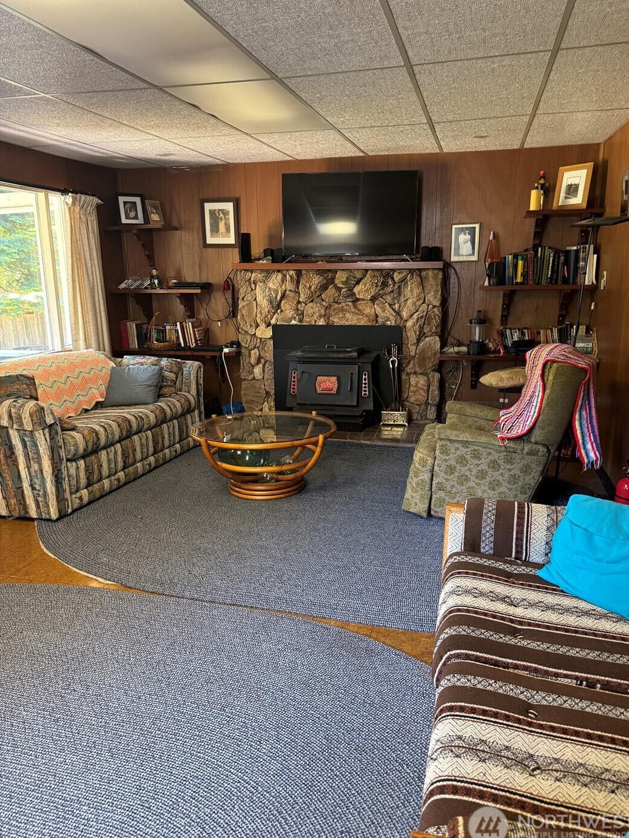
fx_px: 606
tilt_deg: -13.3
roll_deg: +1.6
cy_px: 418
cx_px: 326
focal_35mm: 25
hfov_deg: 54.9
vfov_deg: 69.4
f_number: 1.78
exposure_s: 1/60
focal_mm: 6.76
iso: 500
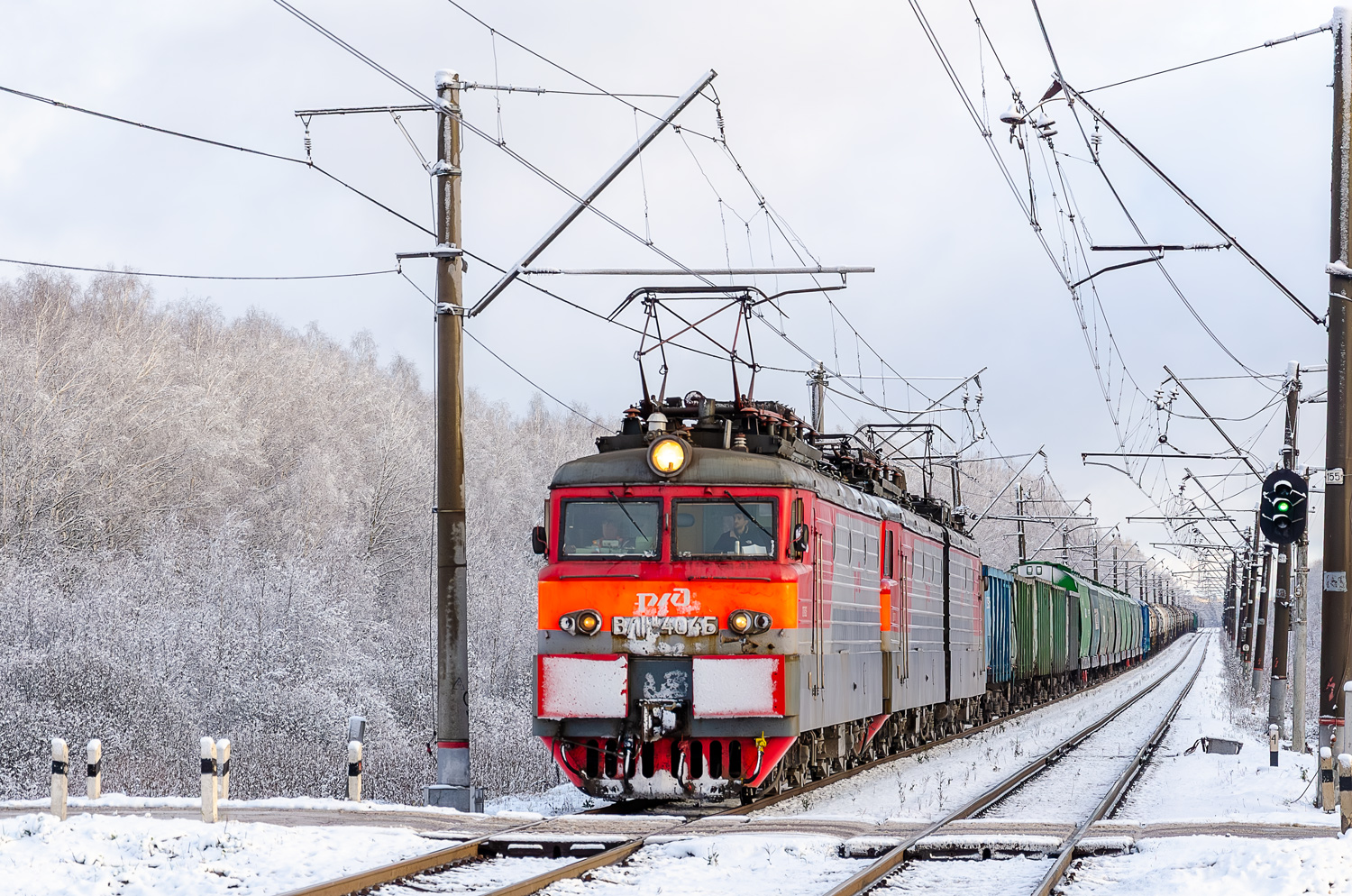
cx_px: 676
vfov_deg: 12.1
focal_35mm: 112
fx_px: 4217
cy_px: 448
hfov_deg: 18.2
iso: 200
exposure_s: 1/400
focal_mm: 75
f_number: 5.3
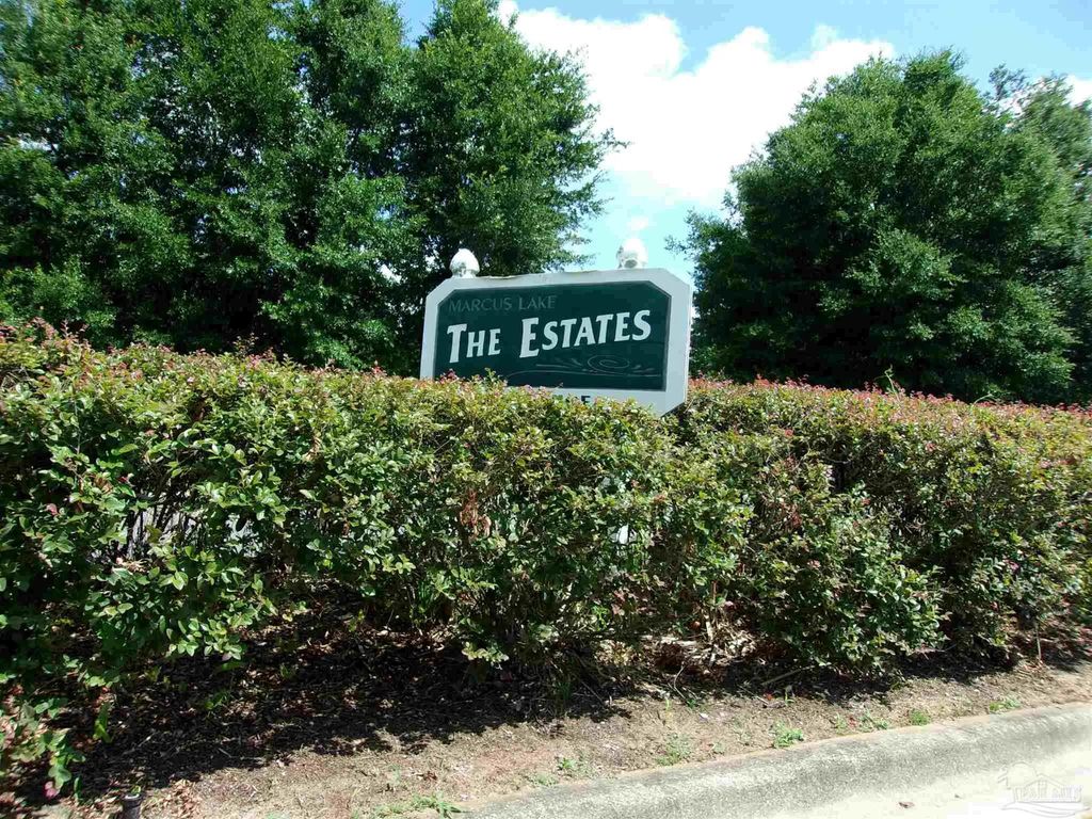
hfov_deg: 65.3
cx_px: 546
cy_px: 410
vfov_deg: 51.4
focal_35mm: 27
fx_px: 852
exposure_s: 1/52
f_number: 10.4
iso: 80
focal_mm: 4.9
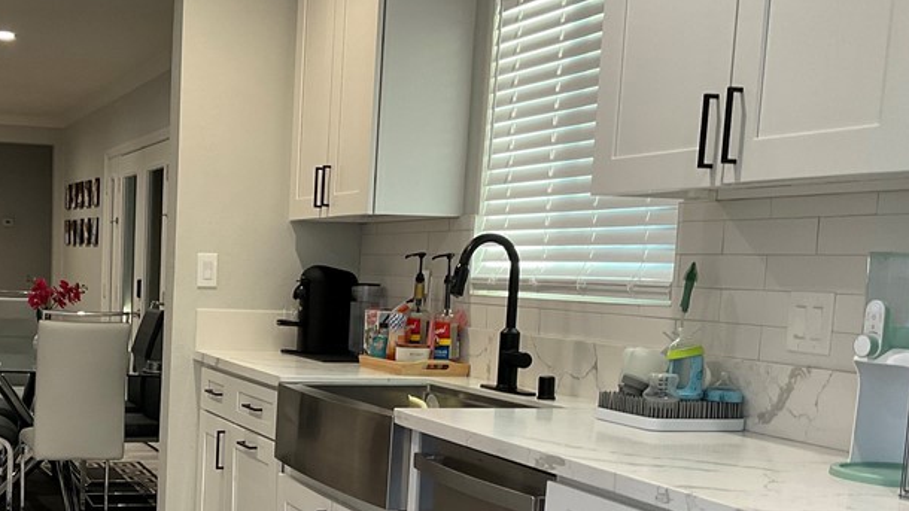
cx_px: 183
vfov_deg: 22.2
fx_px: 1277
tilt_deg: -8.5
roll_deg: -2.5
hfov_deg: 37.8
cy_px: 439
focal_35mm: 53
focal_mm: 3
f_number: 1.8
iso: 64
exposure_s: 1/60
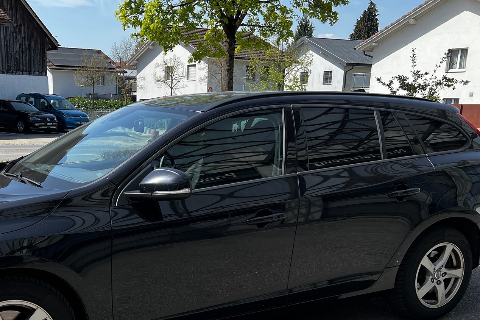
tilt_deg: -15.0
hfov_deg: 44.5
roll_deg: -0.6
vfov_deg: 30.5
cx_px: 145
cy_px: 252
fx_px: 573
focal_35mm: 43
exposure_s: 1/1575
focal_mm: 5.7
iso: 50
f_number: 1.5
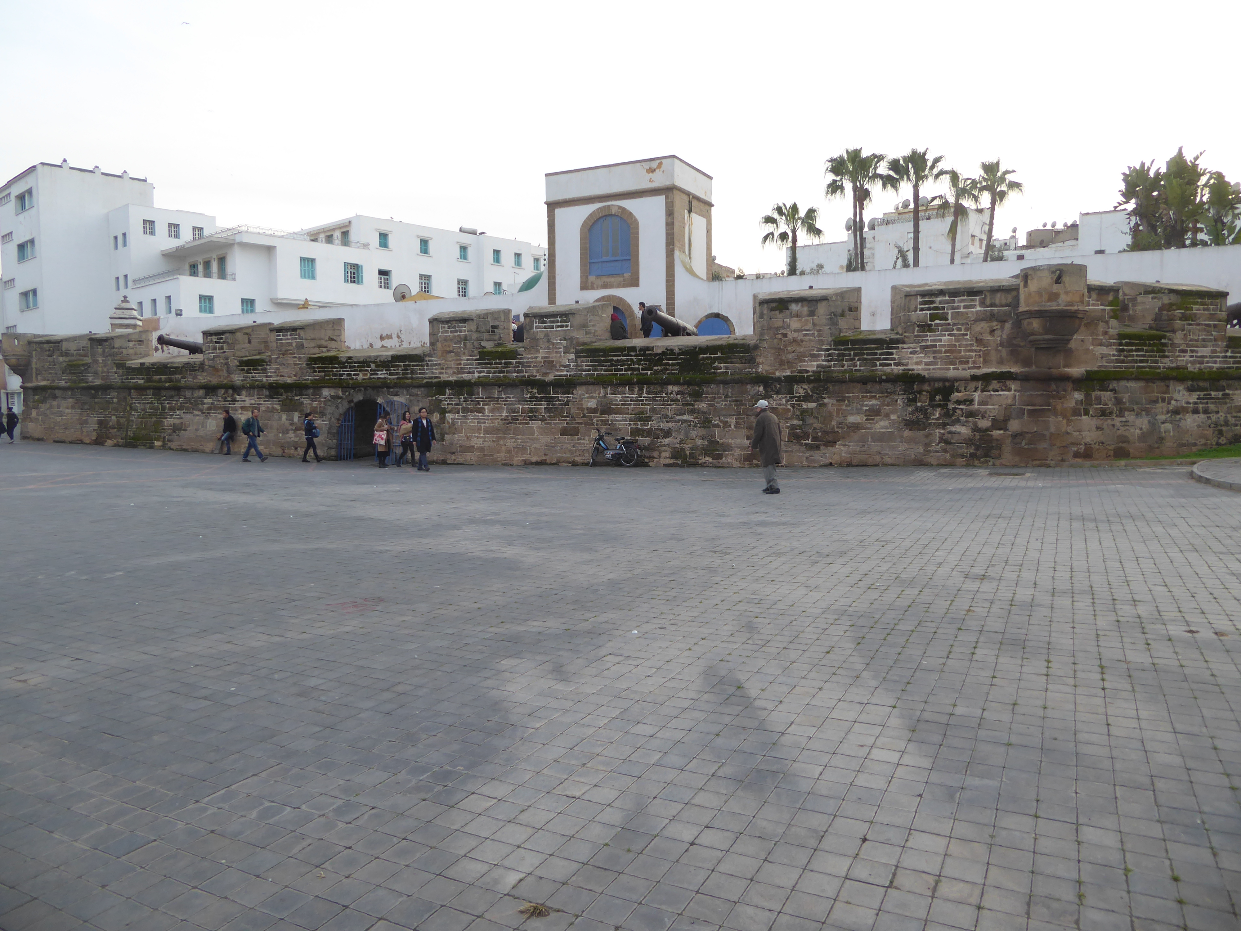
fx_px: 896
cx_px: 620
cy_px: 466
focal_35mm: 25
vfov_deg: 54.9
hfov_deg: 69.4
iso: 80
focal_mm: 4.3
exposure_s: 1/100
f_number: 3.3
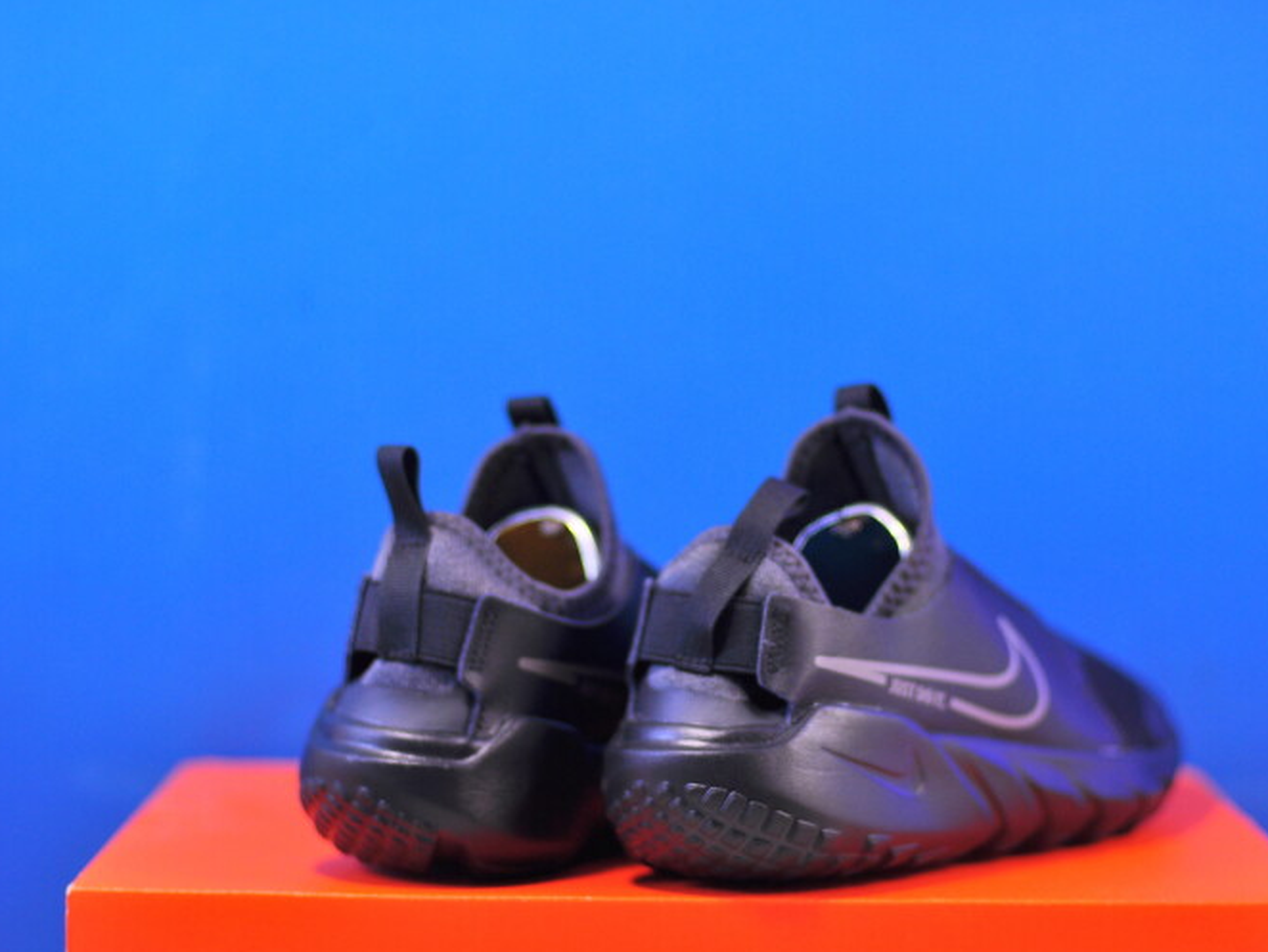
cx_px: 684
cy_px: 491
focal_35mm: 87
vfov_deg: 17.0
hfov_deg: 22.5
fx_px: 3188
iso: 250
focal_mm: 50
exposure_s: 1/320
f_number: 2
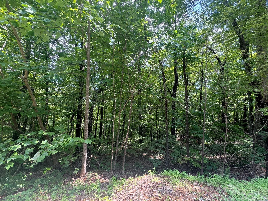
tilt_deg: +0.5
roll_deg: -3.1
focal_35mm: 15
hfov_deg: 98.2
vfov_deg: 81.7
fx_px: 116
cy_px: 105
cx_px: 135
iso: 50
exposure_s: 1/99
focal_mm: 2.22
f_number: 2.2
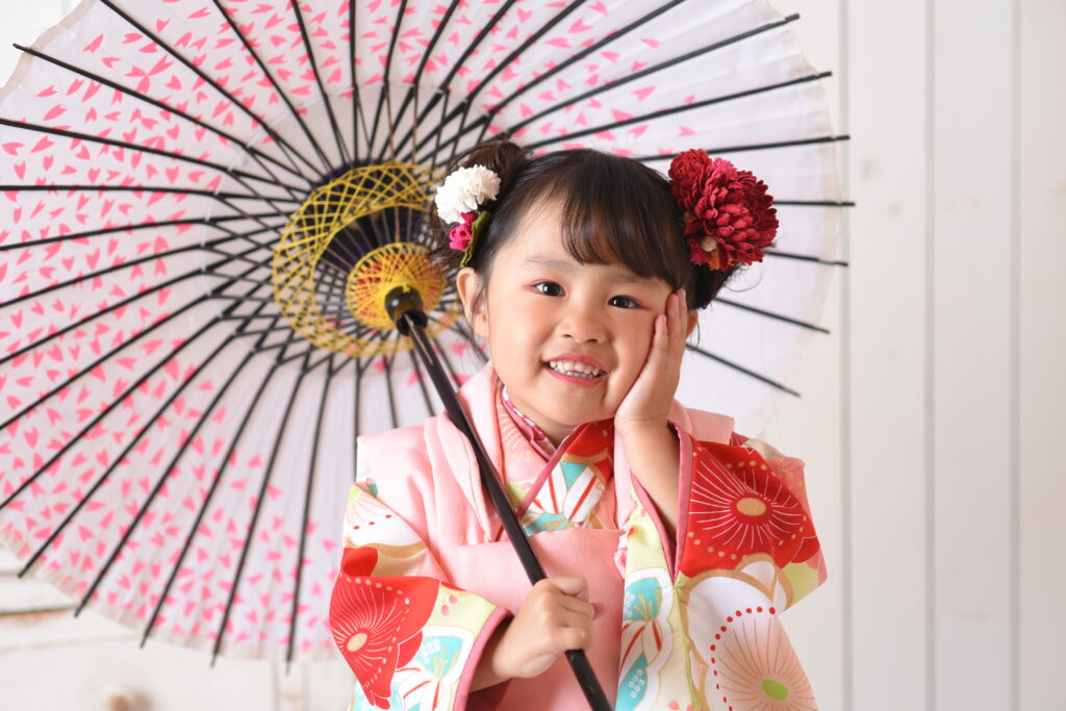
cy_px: 356
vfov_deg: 16.1
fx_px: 2517
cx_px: 533
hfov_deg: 23.9
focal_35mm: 85
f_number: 3.5
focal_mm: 85
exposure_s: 1/125
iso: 320
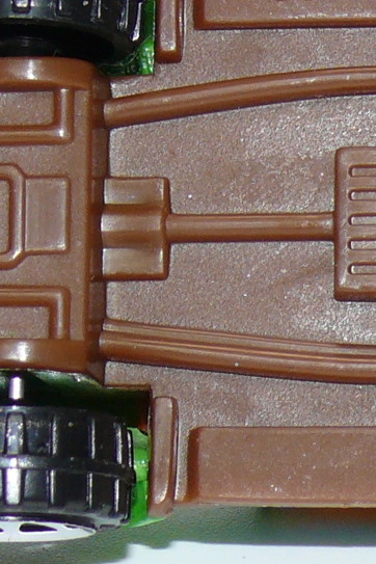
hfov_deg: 4.3
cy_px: 208
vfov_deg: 6.4
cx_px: 499
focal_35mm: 322
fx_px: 5044
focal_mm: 13.7
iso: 100
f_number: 4
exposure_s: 1/30
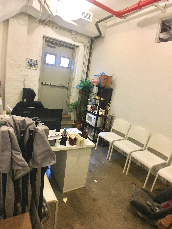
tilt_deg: -12.4
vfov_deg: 61.7
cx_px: 86
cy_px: 114
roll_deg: -9.1
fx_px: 192
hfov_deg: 48.2
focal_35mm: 29
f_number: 2.2
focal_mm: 4.15
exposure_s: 1/30
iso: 160
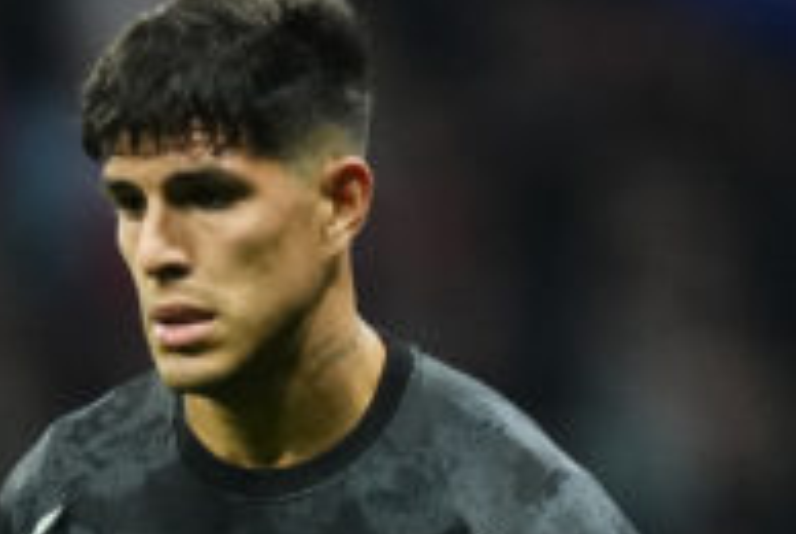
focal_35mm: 2108
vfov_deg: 0.7
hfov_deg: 1.0
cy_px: 1132
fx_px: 46681
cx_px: -115
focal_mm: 400
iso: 3200
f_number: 2.8
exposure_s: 1/1600
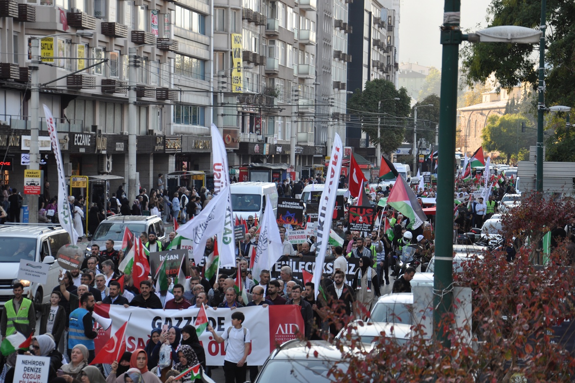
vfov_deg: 13.0
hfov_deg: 19.5
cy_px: 192
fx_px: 1677
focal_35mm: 105
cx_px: 288
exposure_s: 1/125
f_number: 5.6
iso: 200
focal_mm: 70
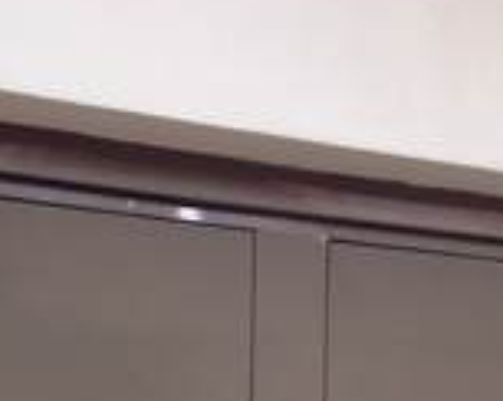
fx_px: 1769
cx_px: 110
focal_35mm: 119
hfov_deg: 16.1
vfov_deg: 12.4
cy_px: 555
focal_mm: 4.28
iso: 64
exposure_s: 1/60
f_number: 2.4
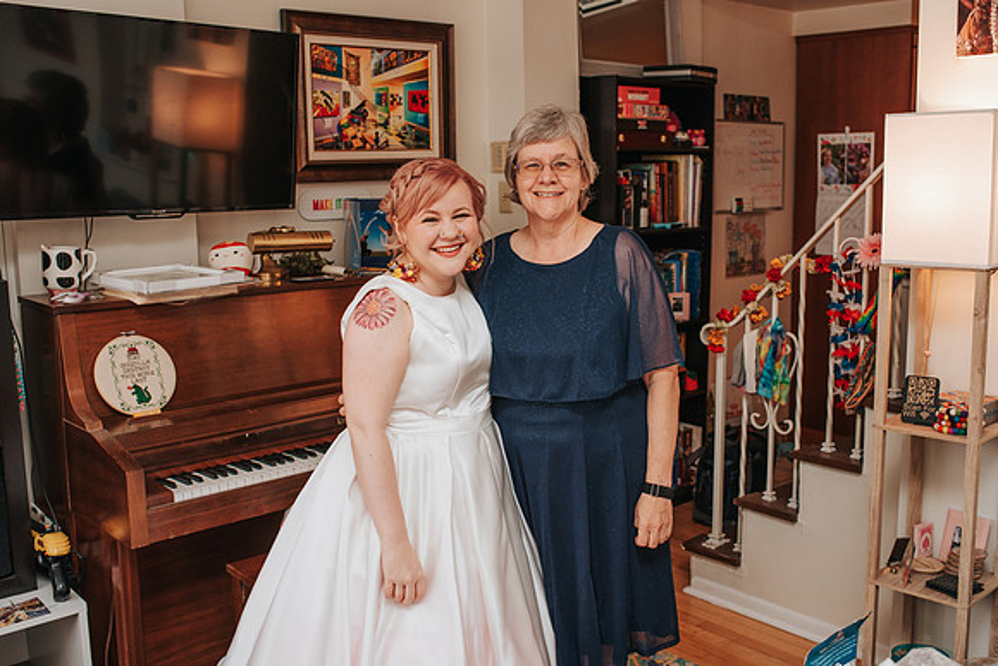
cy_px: 320
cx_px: 518
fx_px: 1023
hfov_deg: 52.0
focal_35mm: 37
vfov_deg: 36.1
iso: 800
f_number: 4
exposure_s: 1/160
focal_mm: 35
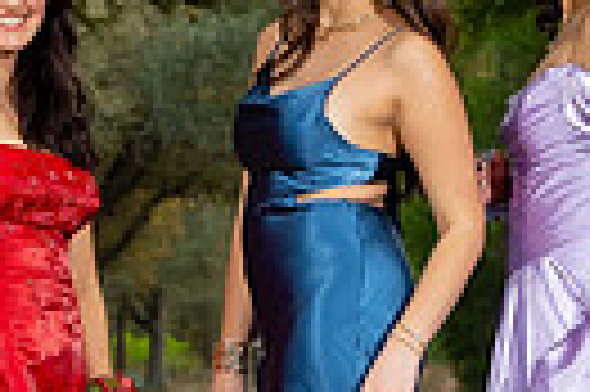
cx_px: 221
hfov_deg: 8.9
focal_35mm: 231
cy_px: 295
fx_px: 3781
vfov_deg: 5.9
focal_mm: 35
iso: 250
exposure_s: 1/200
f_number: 3.2
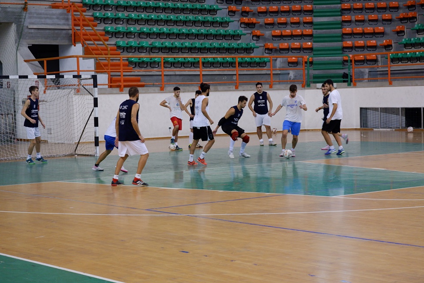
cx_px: 205
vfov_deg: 17.3
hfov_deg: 25.7
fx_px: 930
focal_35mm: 79
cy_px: 140
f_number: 4.5
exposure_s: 1/140
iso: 2000
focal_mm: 50
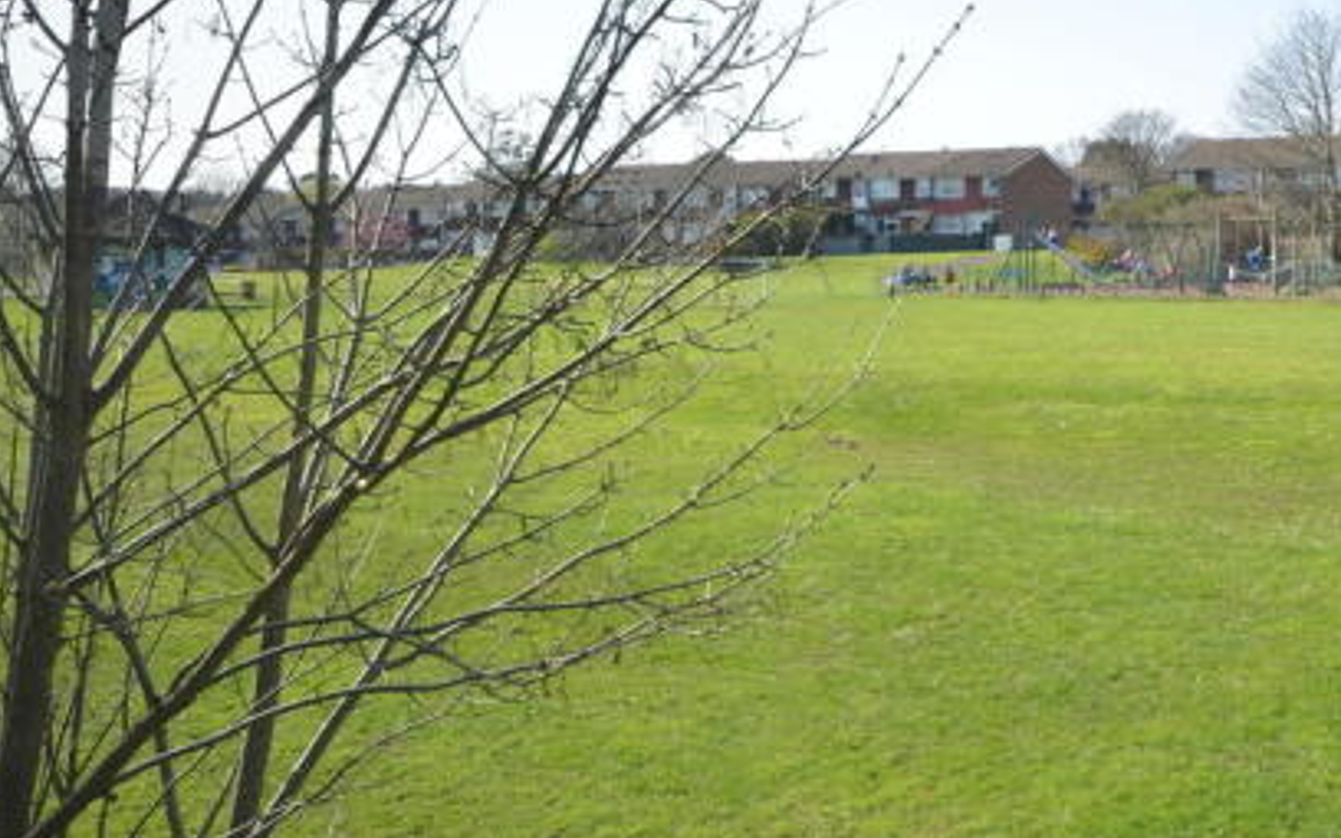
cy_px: 197
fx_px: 1791
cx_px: 1065
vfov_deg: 26.0
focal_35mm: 49
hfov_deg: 39.5
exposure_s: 1/160
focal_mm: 20
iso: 100
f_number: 6.3
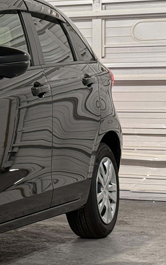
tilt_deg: +0.5
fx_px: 1035
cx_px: -166
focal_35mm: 143
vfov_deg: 14.6
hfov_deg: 8.7
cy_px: 99
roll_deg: -0.8
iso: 100
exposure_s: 1/60
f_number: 1.78
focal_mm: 6.76
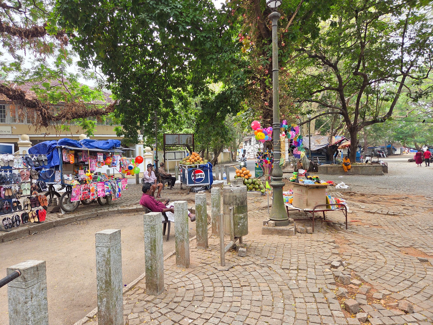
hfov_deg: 73.9
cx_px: 216
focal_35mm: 23
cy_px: 162
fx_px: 288
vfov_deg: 58.9
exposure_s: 1/180
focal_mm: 5.4
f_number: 1.8
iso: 32
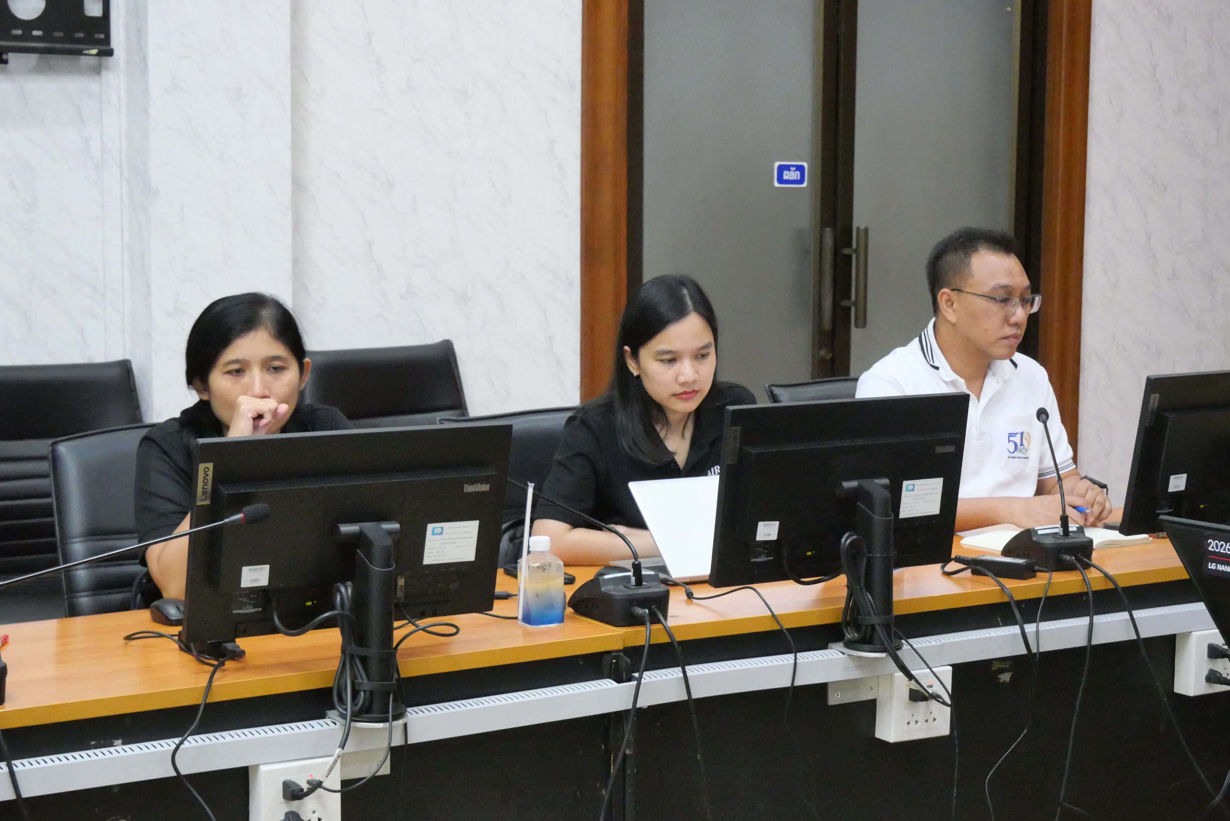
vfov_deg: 20.6
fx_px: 2256
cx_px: 615
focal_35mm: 66
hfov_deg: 30.5
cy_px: 410
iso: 6400
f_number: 5.6
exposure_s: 1/80
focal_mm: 32
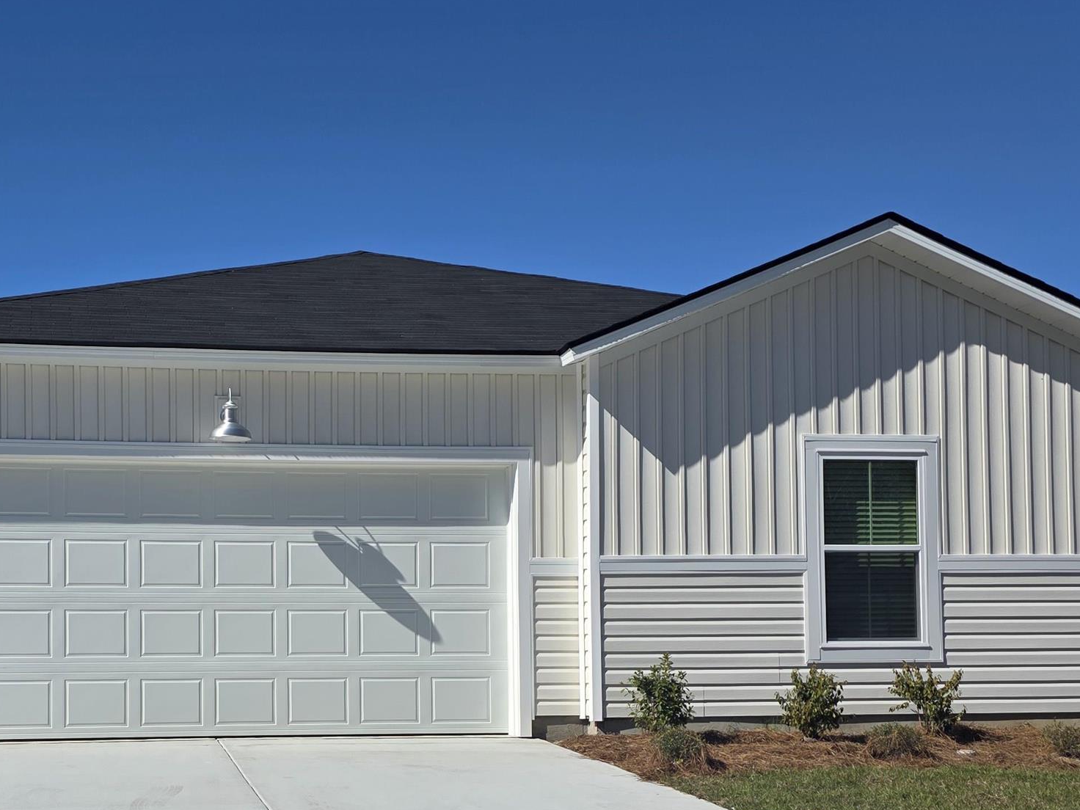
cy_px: 618
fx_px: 1498
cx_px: 261
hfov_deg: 38.6
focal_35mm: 48
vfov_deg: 29.7
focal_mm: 6.3
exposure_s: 1/7944
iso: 50
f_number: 1.7
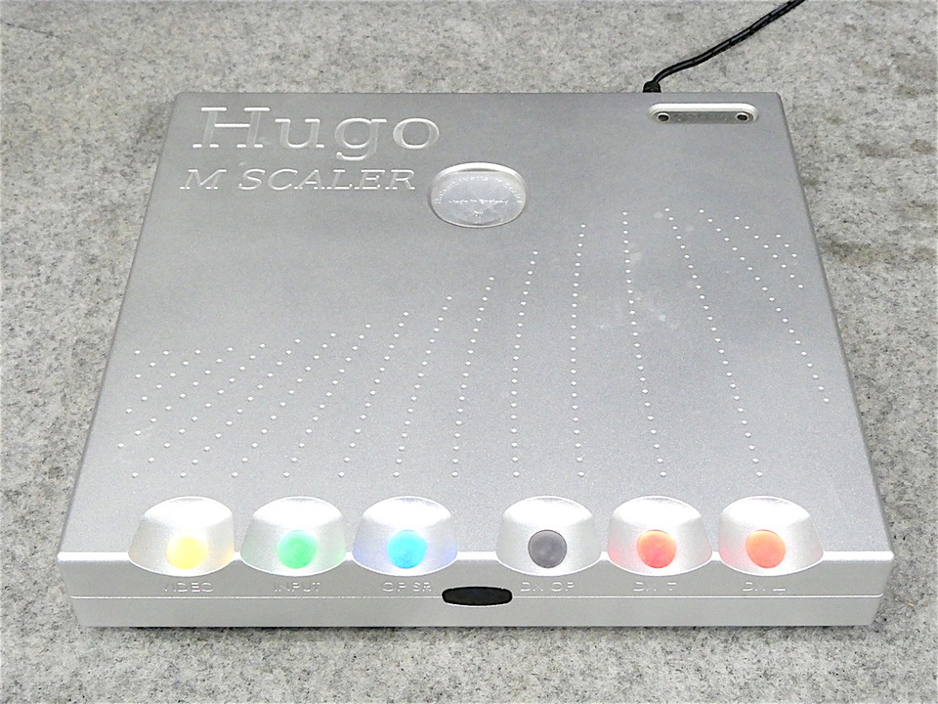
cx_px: 469
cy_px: 352
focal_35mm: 50
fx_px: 1355
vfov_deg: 29.1
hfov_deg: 38.2
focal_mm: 9
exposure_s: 1/20
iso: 1600
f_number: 7.1
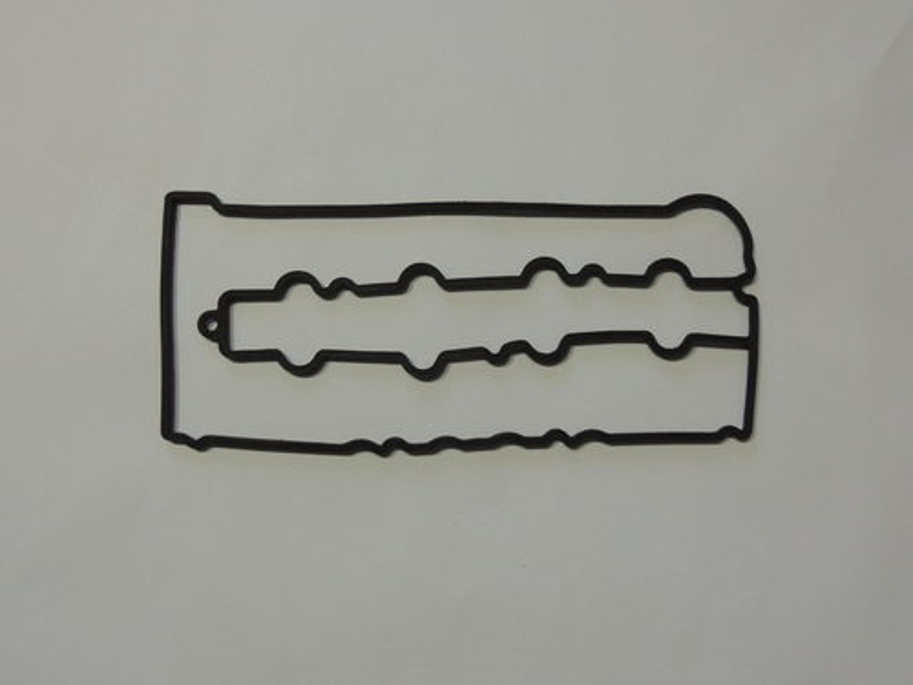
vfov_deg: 42.9
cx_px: 456
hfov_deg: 55.4
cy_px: 342
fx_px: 870
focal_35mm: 33
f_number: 3.2
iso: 400
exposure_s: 1/25
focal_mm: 5.8
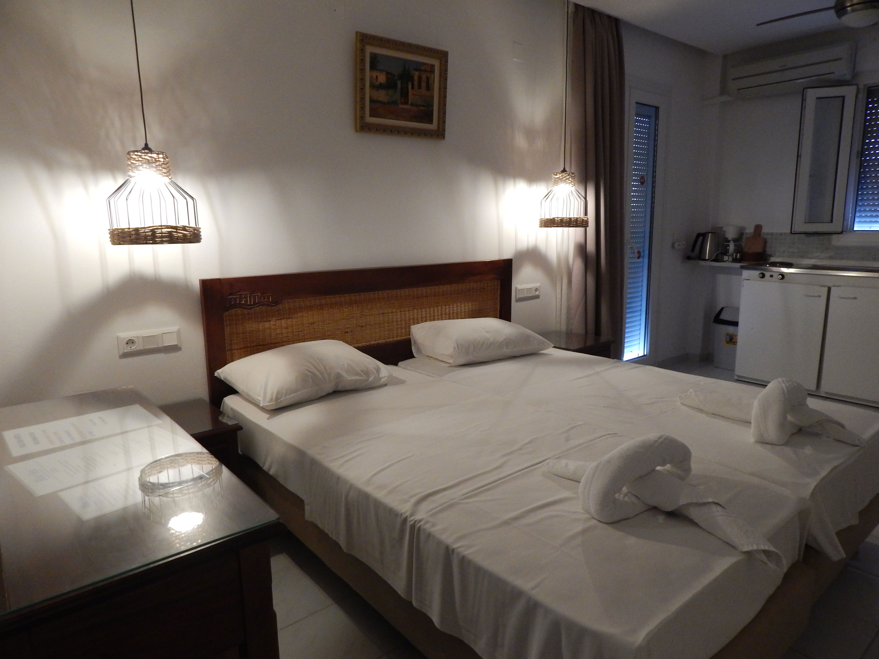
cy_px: 330
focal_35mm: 23
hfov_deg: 73.9
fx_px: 584
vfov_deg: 58.9
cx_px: 440
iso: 400
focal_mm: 4
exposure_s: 1/30
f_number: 3
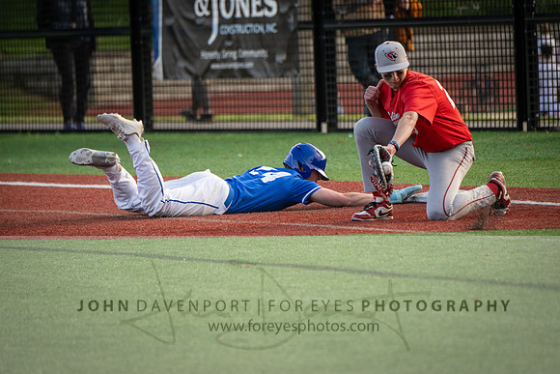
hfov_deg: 5.2
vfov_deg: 3.4
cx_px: 280
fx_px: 6223
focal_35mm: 400
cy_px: 187
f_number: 5.6
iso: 1250
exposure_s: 1/1000
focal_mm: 400
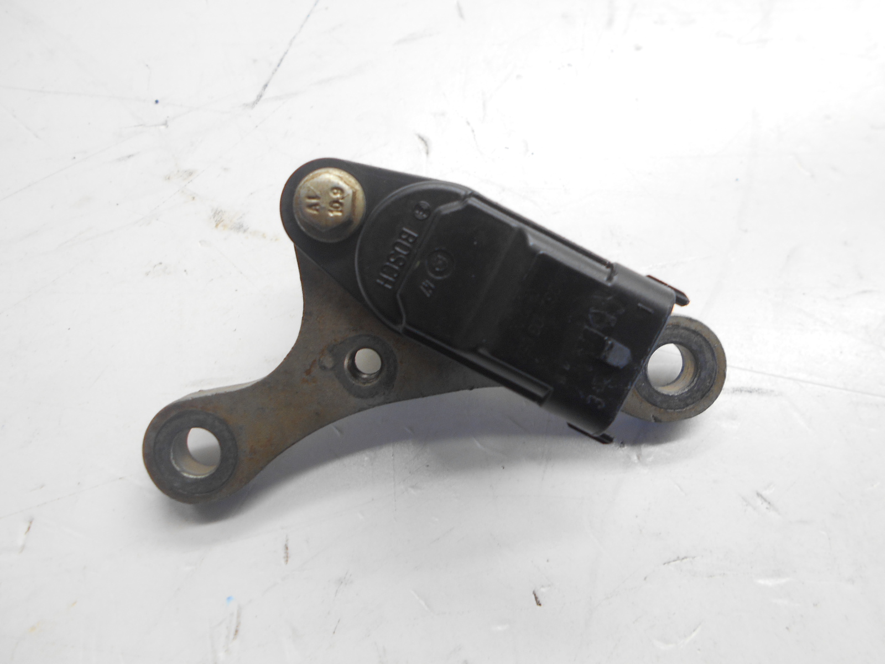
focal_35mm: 26
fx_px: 665
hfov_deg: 67.3
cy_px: 332
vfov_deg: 53.1
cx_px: 442
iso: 110
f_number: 3.2
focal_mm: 4.6
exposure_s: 1/30
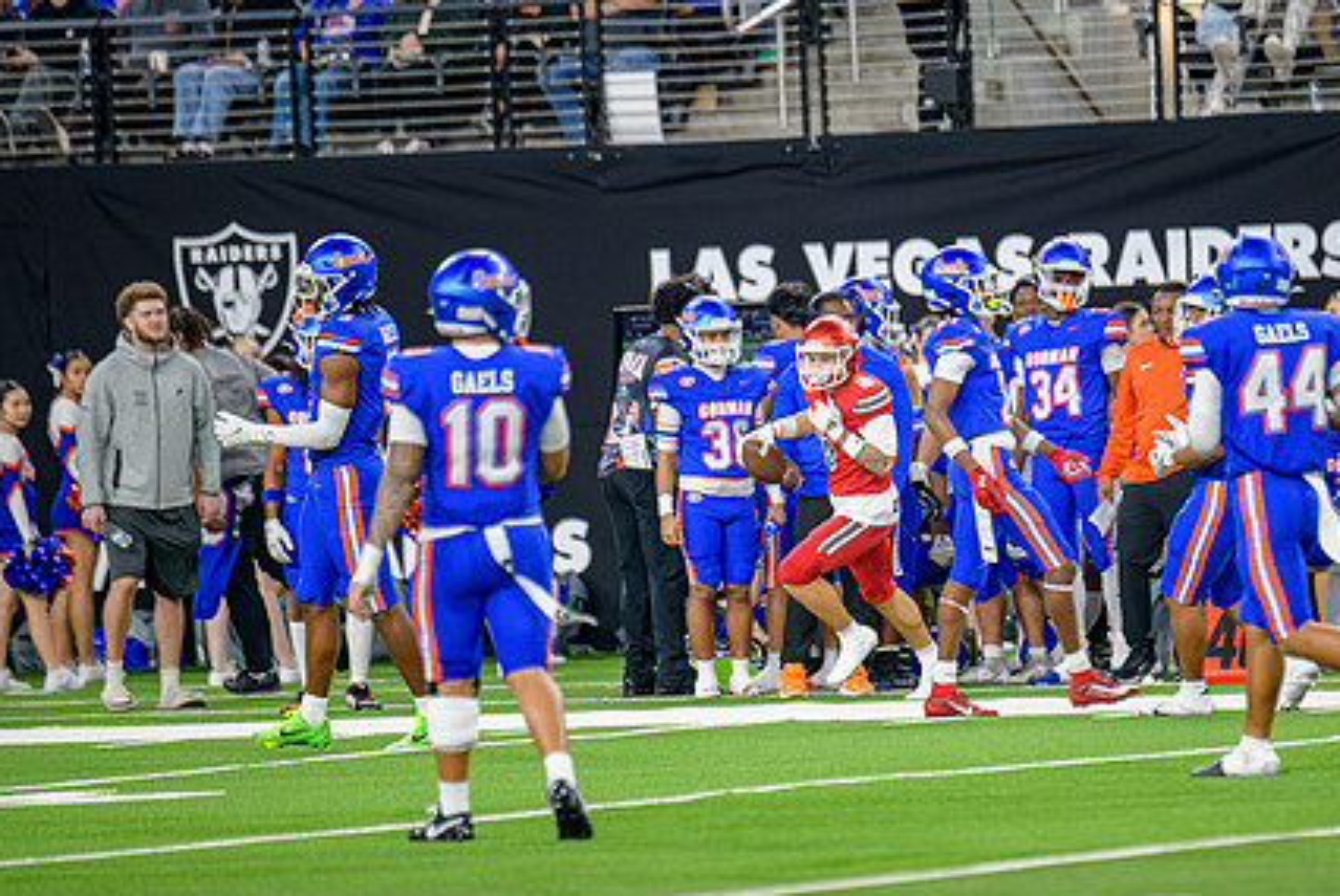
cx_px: 856
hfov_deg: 5.0
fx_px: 15202
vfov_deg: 3.4
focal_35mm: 408
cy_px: 382
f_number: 2.8
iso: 1000
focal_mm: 300
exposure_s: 1/400
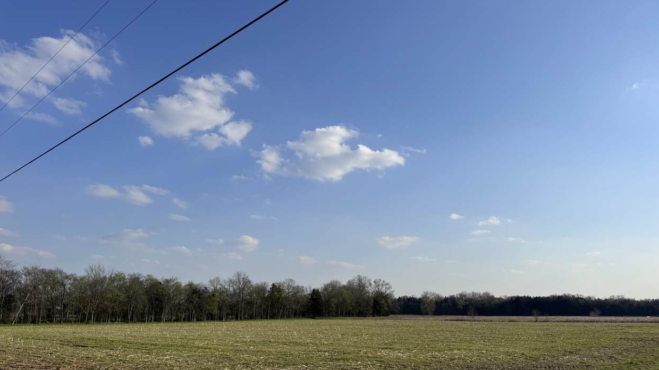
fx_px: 472
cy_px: 235
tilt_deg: +9.4
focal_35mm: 27
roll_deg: +0.2
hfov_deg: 69.9
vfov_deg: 42.5
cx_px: 334
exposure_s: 1/6410
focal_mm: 6.76
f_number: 1.78
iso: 80
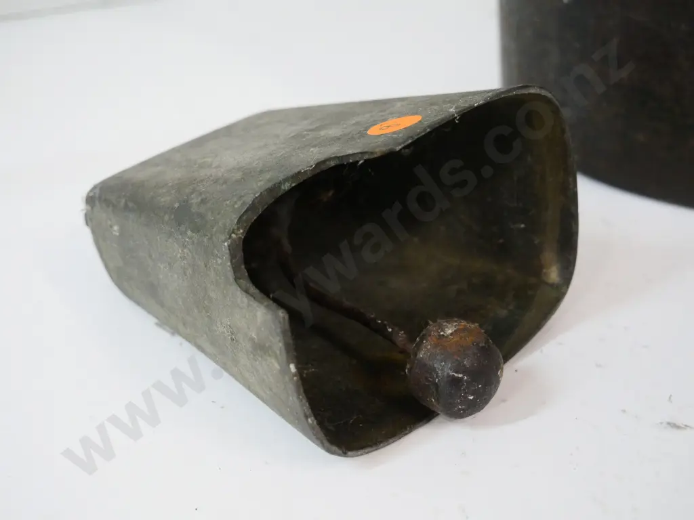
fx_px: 922
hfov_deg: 41.2
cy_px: 260
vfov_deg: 31.5
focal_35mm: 46
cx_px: 347
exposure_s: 1/80
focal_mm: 23
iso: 3200
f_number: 5
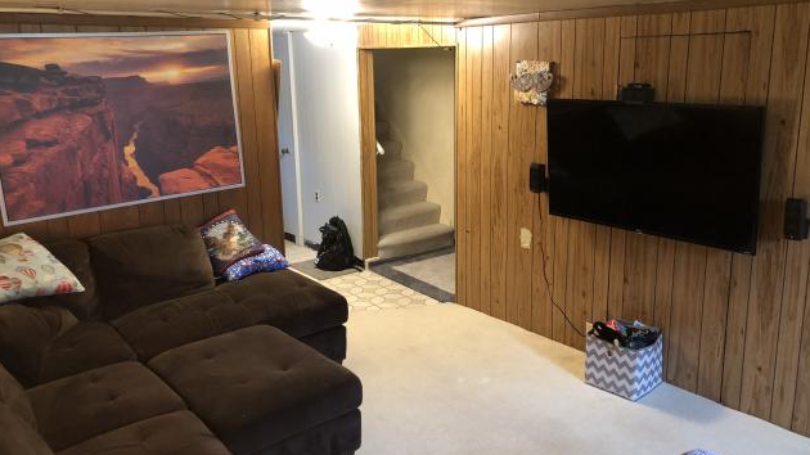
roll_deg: +0.5
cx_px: 406
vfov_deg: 37.7
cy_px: 213
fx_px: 666
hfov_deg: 62.6
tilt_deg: -12.0
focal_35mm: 31
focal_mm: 3.99
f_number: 1.8
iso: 100
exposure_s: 1/12
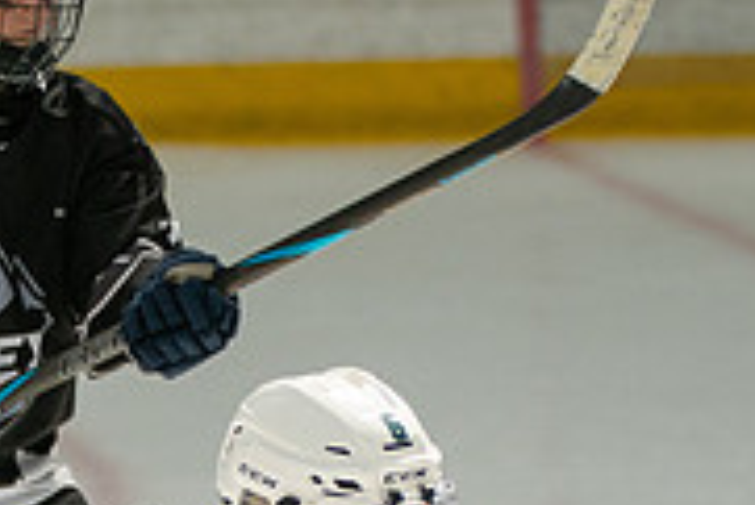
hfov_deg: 3.5
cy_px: 696
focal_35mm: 584
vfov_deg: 2.4
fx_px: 12257
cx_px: 234
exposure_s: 1/5000
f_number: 3.2
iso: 1600
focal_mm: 132
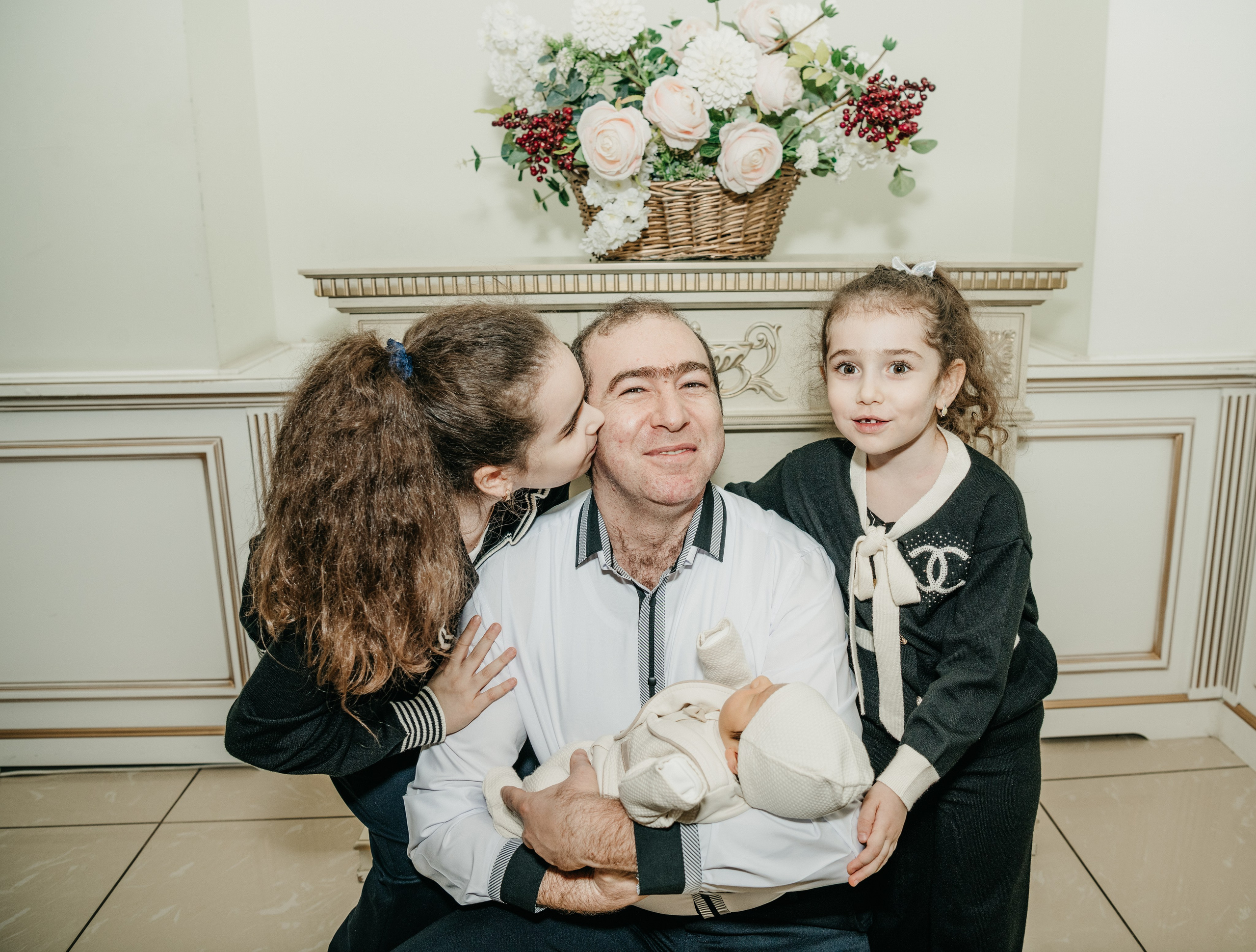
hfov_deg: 61.8
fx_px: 1047
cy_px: 469
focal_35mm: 29
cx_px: 692
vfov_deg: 48.9
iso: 320
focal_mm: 26
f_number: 4.5
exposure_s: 1/160
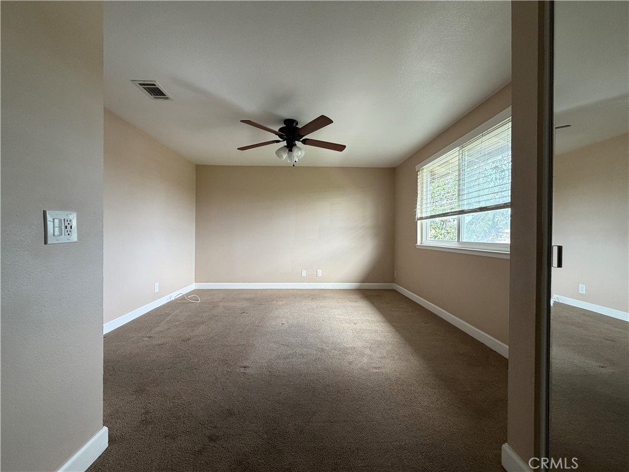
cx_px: 314
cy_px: 236
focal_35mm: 14
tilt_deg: -0.5
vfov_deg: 85.7
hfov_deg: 102.1
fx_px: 254
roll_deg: -0.1
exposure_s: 1/120
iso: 250
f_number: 2.2
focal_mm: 2.22
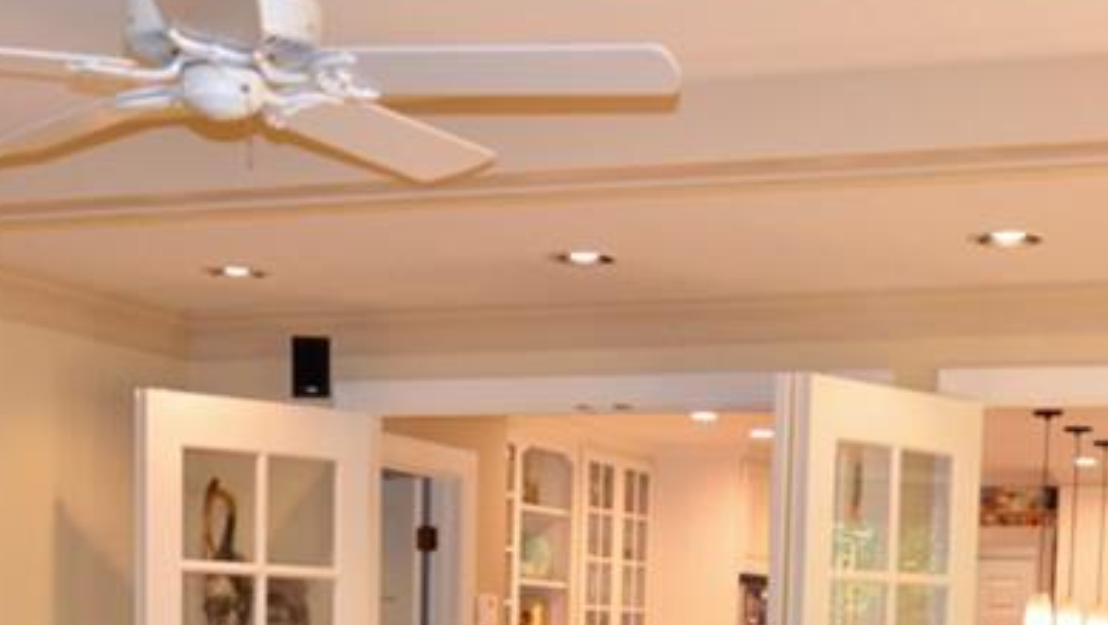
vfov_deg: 15.2
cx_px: 571
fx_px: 2176
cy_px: 922
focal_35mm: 74
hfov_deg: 28.6
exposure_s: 1/60
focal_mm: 18
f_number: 3.5
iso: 800
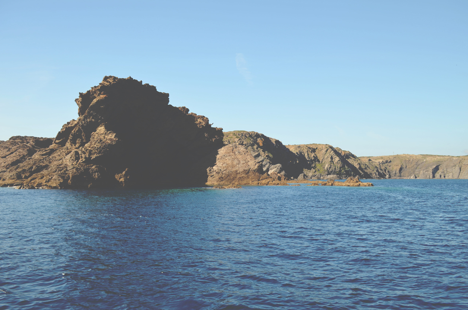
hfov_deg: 67.5
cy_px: 155
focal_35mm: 27
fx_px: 350
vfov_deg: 47.7
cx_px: 234
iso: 100
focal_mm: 18
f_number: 7.1
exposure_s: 1/160
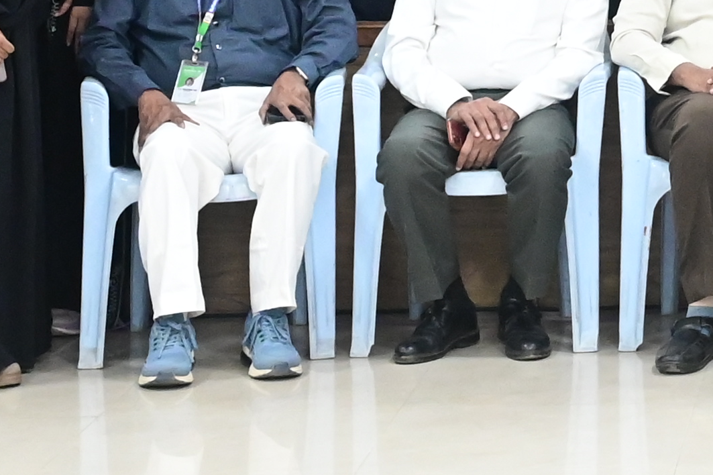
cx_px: 1301
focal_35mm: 182
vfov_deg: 7.3
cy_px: -395
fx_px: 3603
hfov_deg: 10.6
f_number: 4
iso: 5000
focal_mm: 32
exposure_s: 1/125
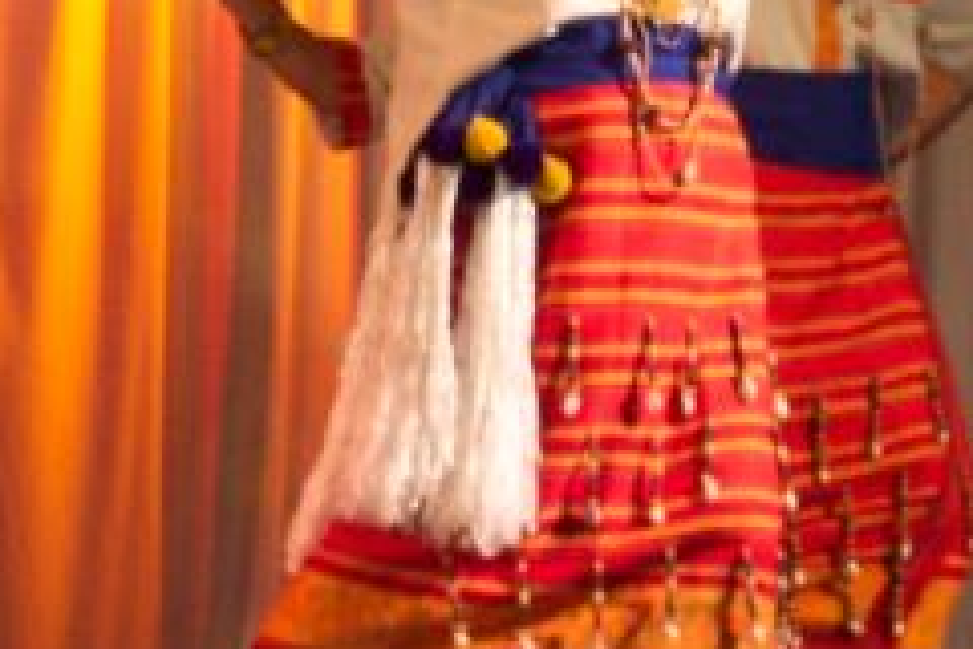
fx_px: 8216
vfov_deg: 4.5
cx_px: 973
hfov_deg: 6.8
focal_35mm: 304
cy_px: 10
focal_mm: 24
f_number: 4.8
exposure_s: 1/45
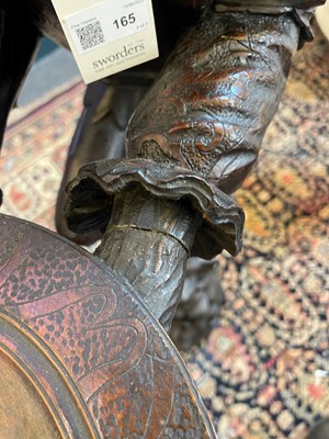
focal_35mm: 26
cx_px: 164
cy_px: 220
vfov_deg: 67.3
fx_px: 329
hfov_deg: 53.1
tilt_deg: -65.5
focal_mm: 5.1
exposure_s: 1/50
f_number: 1.6
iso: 500
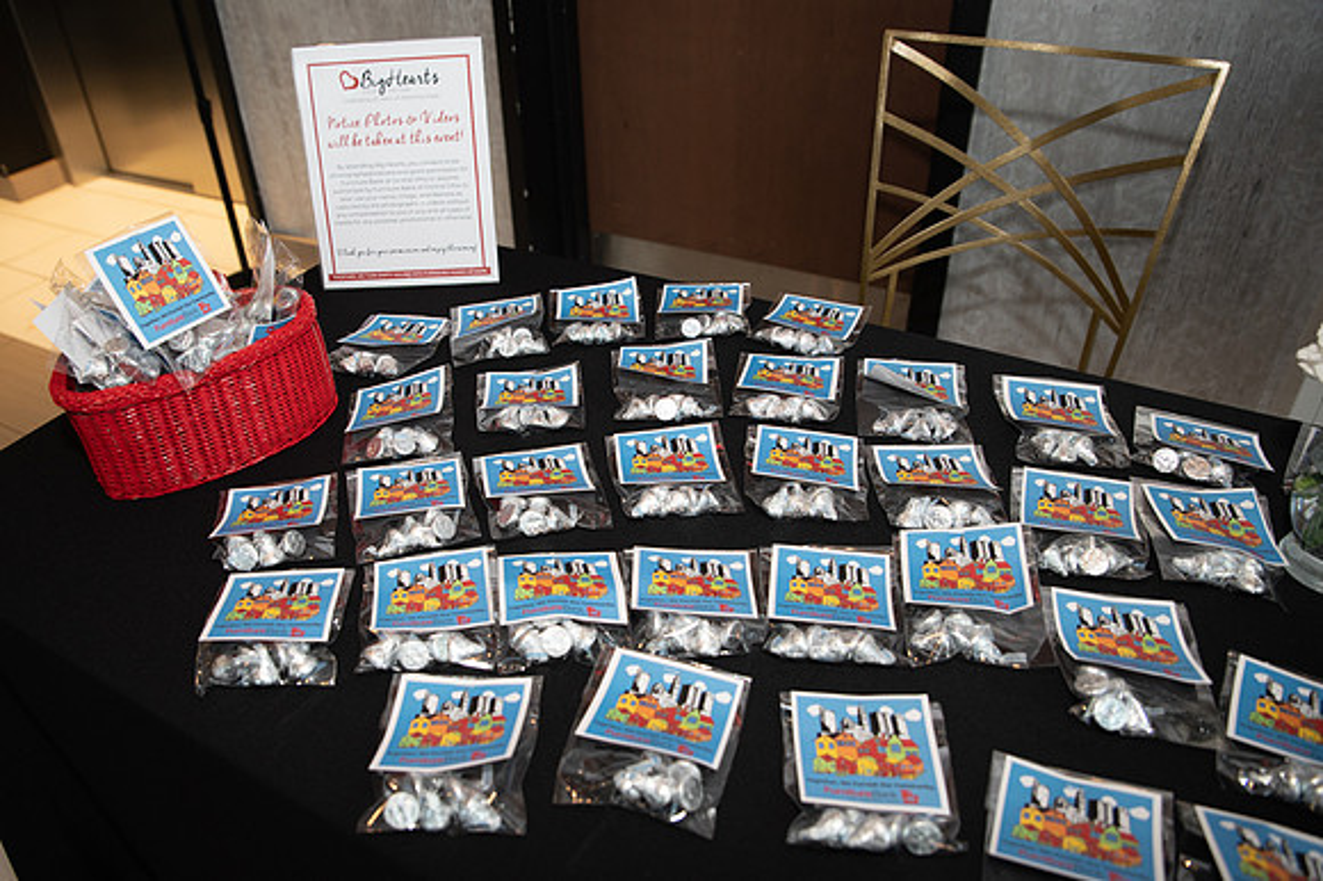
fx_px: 975
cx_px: 591
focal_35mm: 27
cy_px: 459
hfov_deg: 68.1
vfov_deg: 48.6
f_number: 3.2
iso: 1250
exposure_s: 1/160
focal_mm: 24
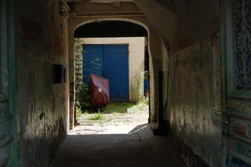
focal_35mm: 60
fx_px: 418
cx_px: 126
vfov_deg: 22.6
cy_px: 84
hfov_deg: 33.4
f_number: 7.1
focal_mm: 40
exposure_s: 1/200
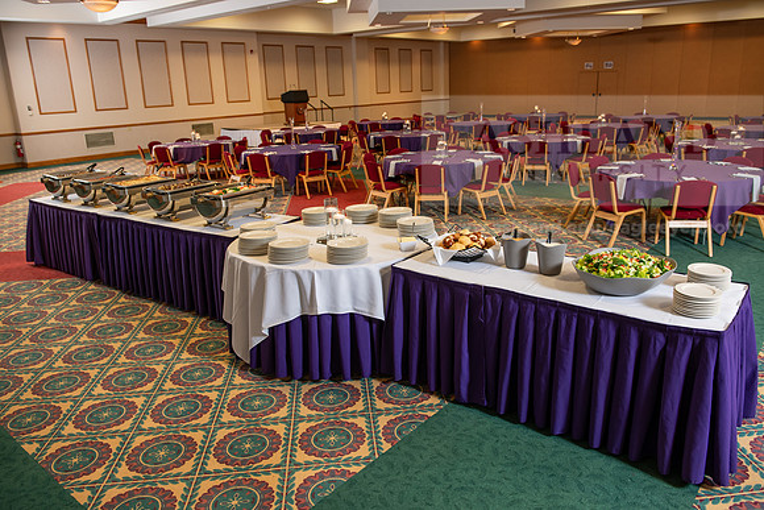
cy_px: 255
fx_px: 594
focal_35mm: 28
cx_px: 382
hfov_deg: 65.5
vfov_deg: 46.4
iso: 640
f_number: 4
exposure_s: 1/80
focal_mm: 28
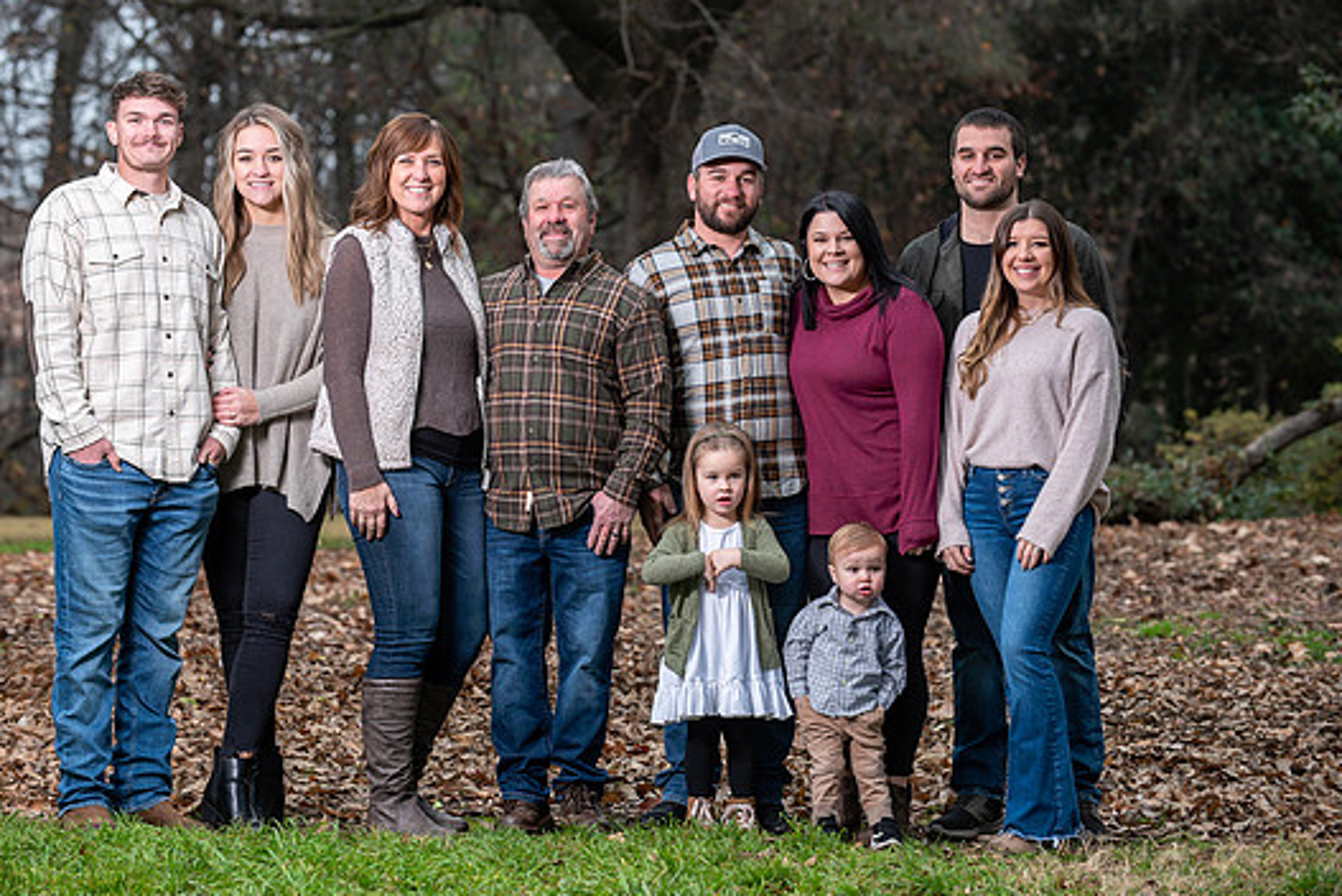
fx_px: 4923
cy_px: 419
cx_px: 614
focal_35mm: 132
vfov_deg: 10.4
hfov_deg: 15.5
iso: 200
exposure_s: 1/125
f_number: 4
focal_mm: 120
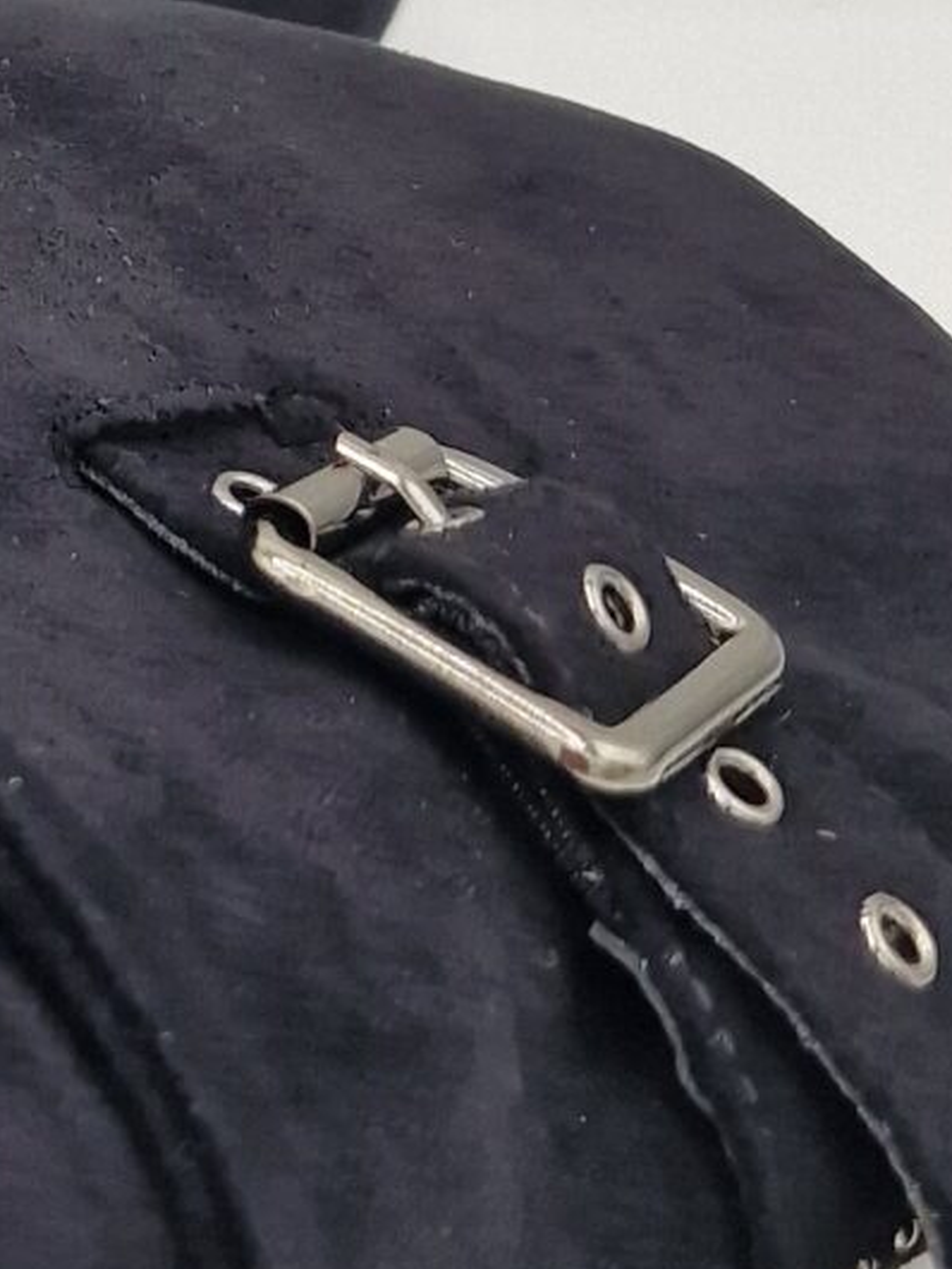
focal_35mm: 111
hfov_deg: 12.3
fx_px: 4067
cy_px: 36
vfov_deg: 17.4
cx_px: -715
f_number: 1.8
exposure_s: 1/268
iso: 50
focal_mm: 6.4
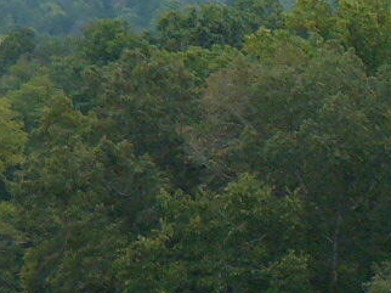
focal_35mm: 354
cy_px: 260
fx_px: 3996
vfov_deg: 4.2
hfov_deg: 5.6
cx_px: 559
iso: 100
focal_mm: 9.9
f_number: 3.2
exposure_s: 1/250
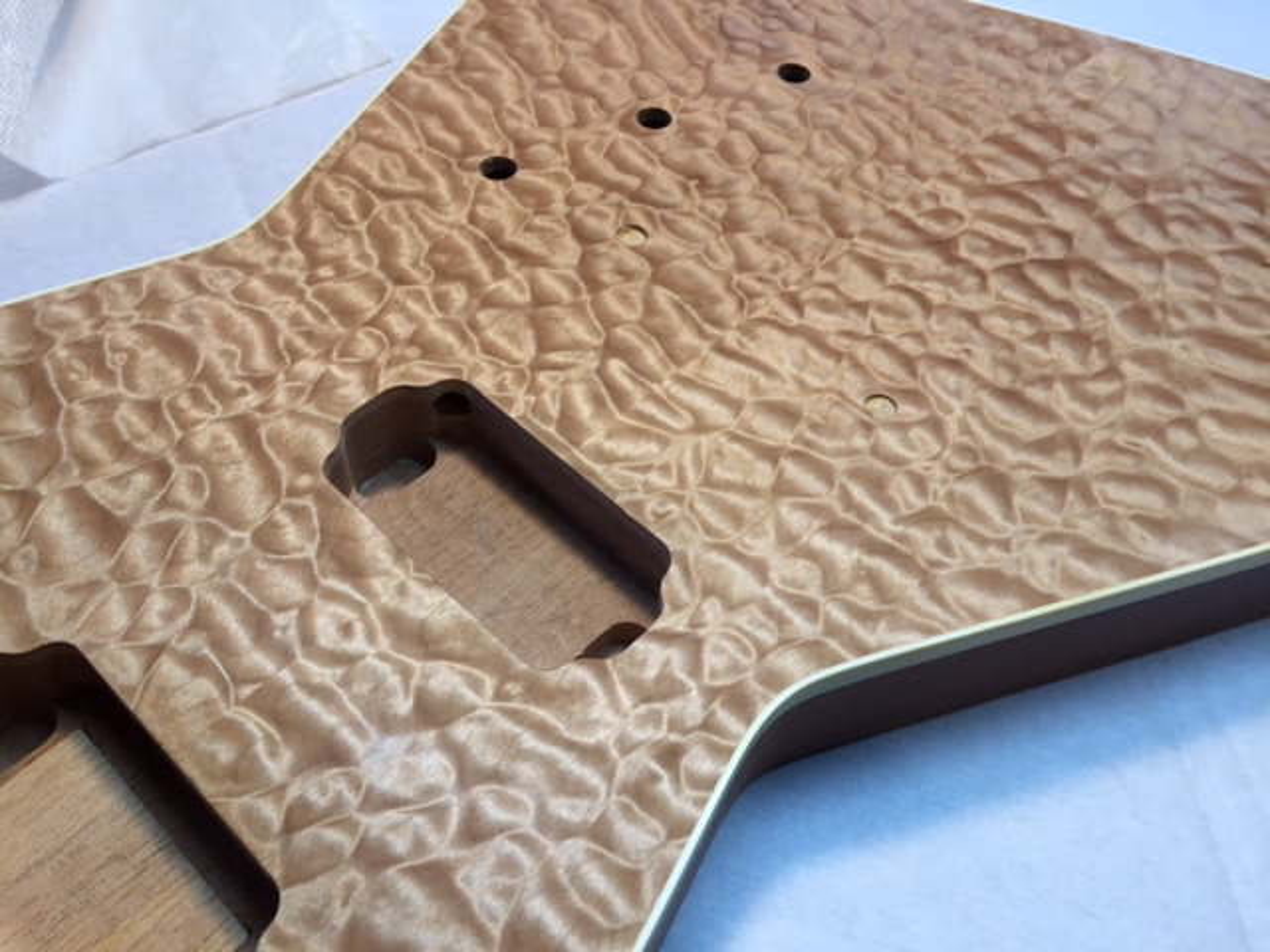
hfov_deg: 61.7
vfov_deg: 48.2
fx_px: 1064
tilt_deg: -52.4
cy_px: 476
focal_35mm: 29
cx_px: 635
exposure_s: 1/50
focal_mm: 4.15
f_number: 2.2
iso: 32
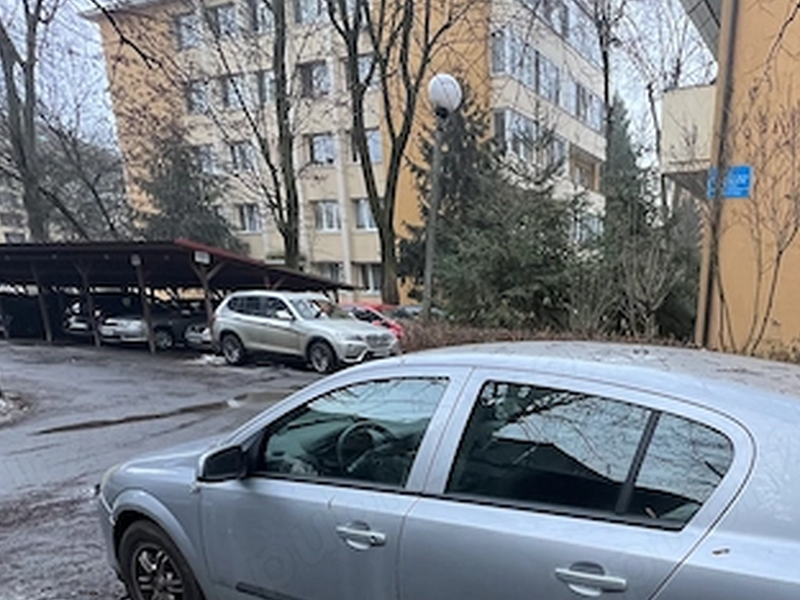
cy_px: 497
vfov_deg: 50.8
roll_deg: +0.3
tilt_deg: -17.4
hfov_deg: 65.6
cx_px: 590
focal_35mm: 25
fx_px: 578
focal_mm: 1.57
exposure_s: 1/99
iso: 250
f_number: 1.8
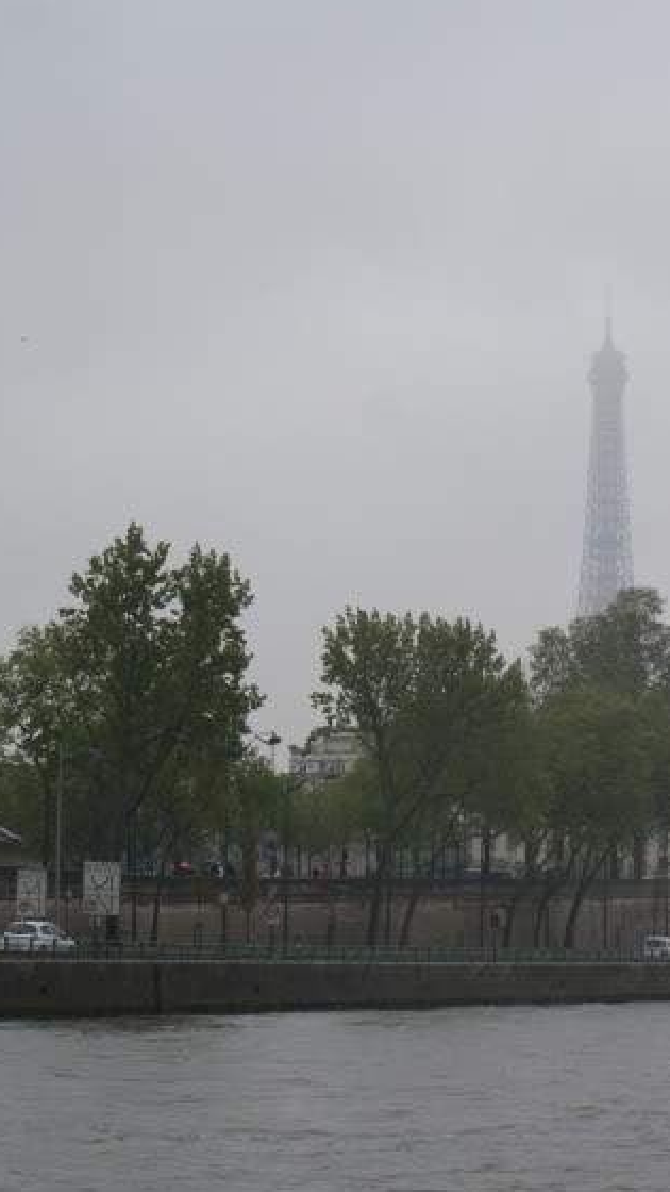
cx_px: 531
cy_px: 535
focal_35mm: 115
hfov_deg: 10.5
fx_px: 3632
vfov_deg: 18.6
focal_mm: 40
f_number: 9
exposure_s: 1/80
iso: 100
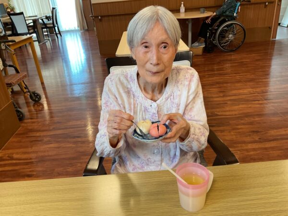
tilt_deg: -26.2
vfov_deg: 48.2
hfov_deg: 61.7
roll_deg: +5.5
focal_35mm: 29
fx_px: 241
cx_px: 144
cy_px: 108
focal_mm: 3
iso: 64
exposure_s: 1/50
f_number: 1.8
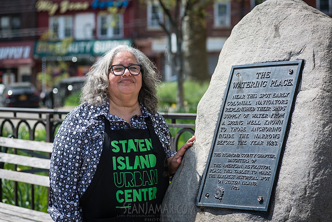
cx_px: 166
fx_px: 793
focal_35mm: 86
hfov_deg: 23.6
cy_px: 111
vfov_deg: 15.9
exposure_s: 1/640
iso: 100
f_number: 4
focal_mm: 86
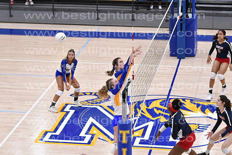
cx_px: 116
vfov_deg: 11.4
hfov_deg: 17.1
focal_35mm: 120
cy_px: 78
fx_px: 773
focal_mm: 80
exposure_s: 1/1000
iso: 6400
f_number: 3.2
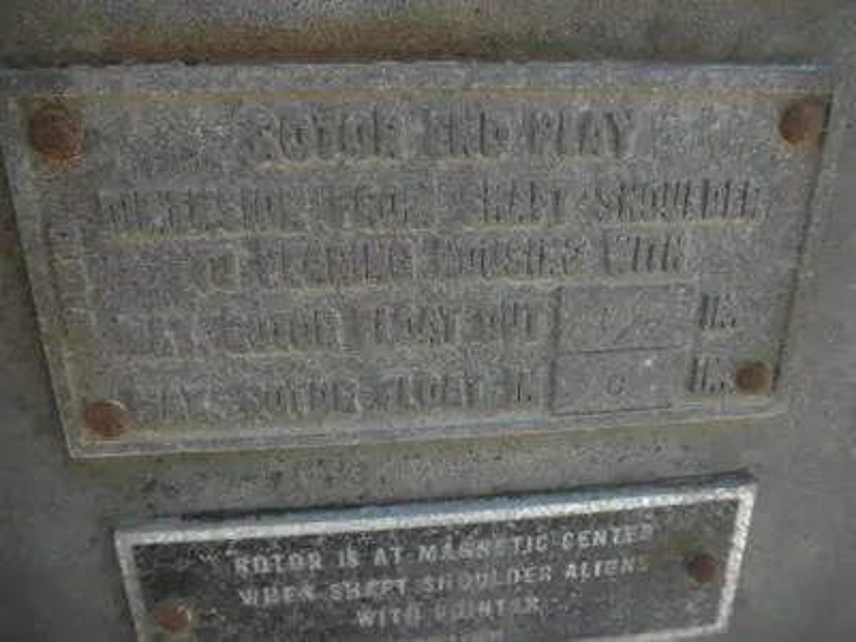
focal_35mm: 28
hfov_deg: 63.4
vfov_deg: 49.7
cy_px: 321
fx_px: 692
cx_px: 428
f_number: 3
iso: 64
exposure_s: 1/100
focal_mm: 5
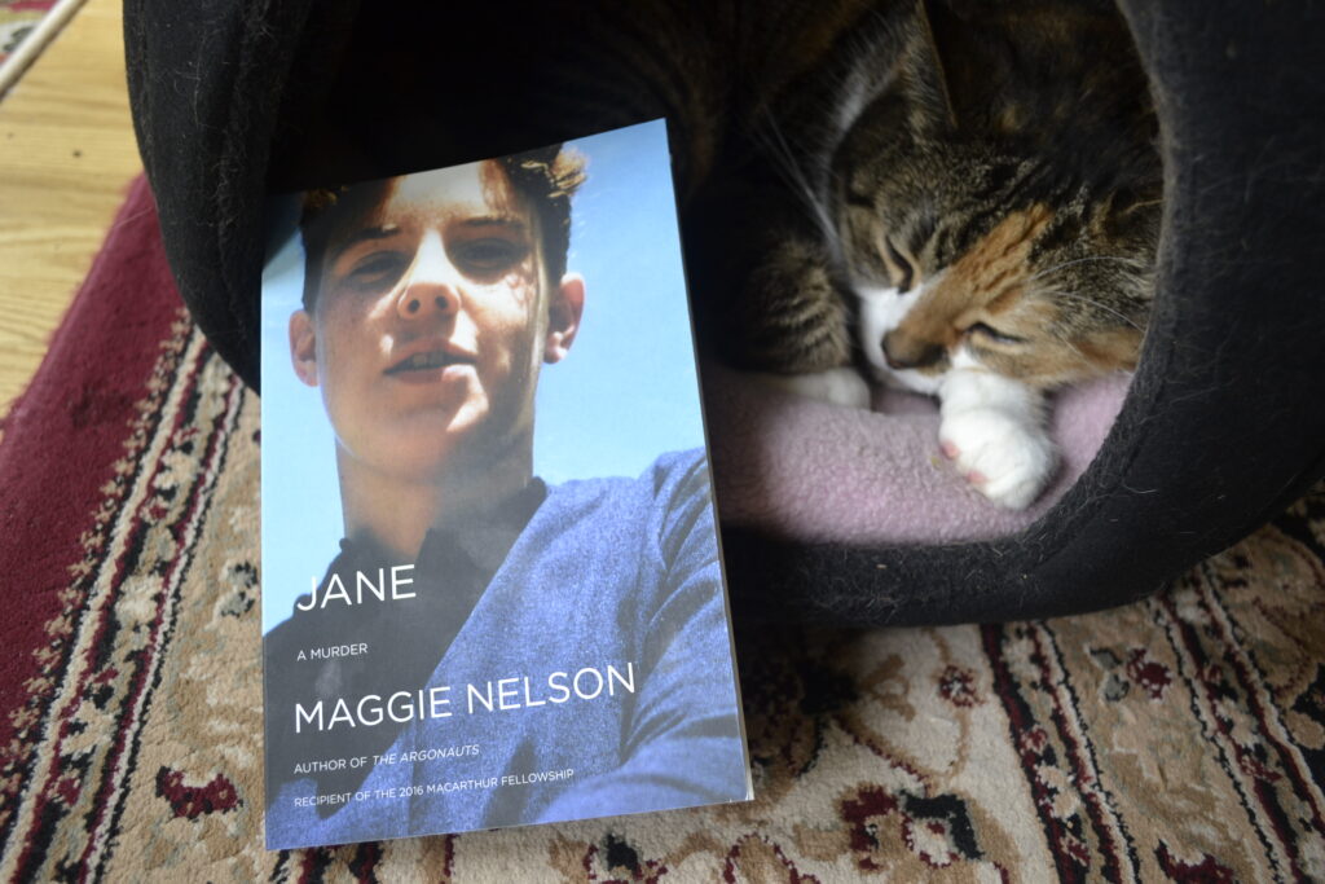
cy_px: 442
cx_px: 662
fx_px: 1104
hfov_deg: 61.9
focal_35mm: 30
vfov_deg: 43.6
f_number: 3.8
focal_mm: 20
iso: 400
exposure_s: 1/13
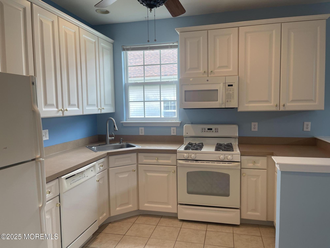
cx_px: 165
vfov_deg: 54.9
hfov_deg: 69.4
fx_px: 238
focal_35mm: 25
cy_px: 124
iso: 50
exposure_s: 1/120
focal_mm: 5.1
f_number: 1.6
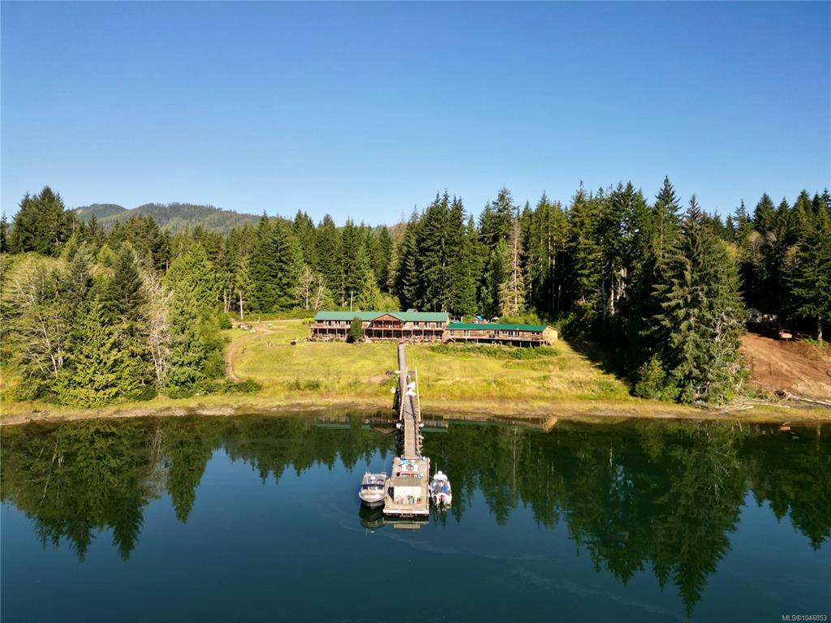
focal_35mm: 24
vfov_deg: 56.8
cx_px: 416
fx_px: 576
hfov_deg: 71.6
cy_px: 312
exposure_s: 1/30
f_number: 1.7
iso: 100
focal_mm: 6.72
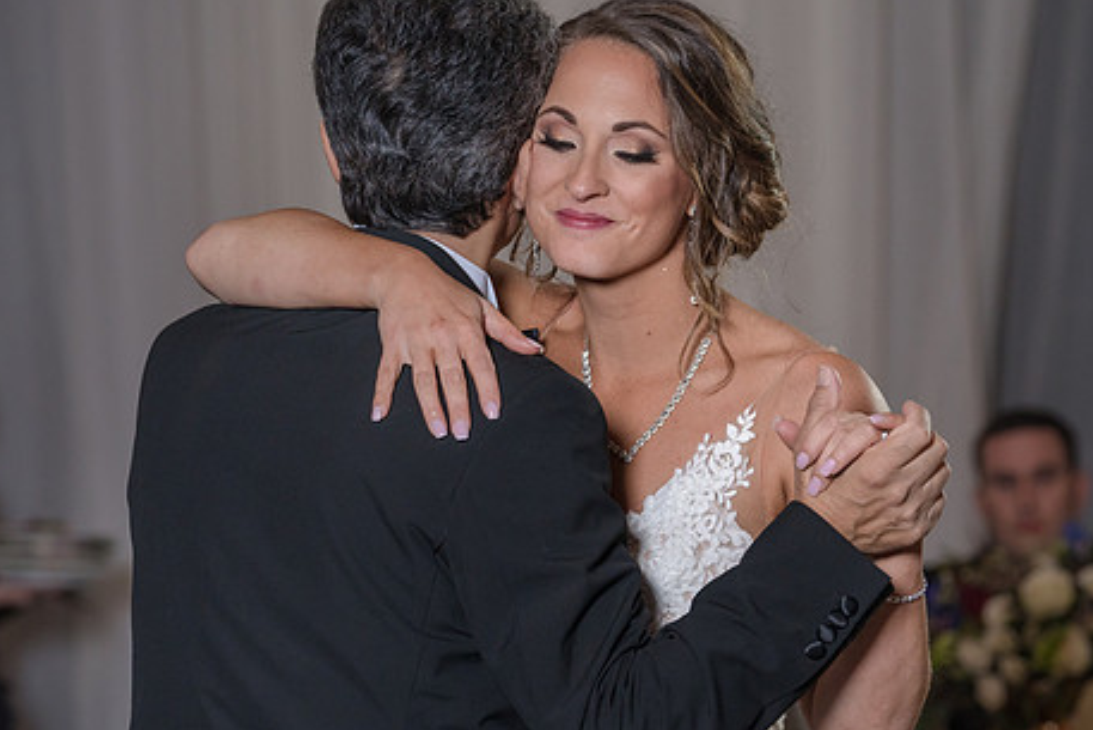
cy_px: 405
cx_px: 611
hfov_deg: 10.2
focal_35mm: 202
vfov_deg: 6.8
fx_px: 6135
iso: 2000
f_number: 5.6
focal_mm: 150
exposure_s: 1/100
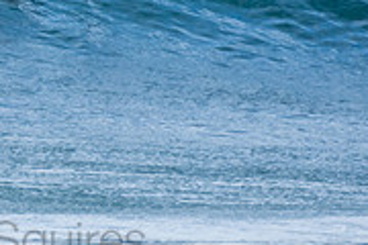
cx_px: -12
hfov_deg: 0.9
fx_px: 24634
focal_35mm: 2410
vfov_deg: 0.6
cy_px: -99
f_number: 5.6
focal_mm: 500
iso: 280
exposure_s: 1/1000
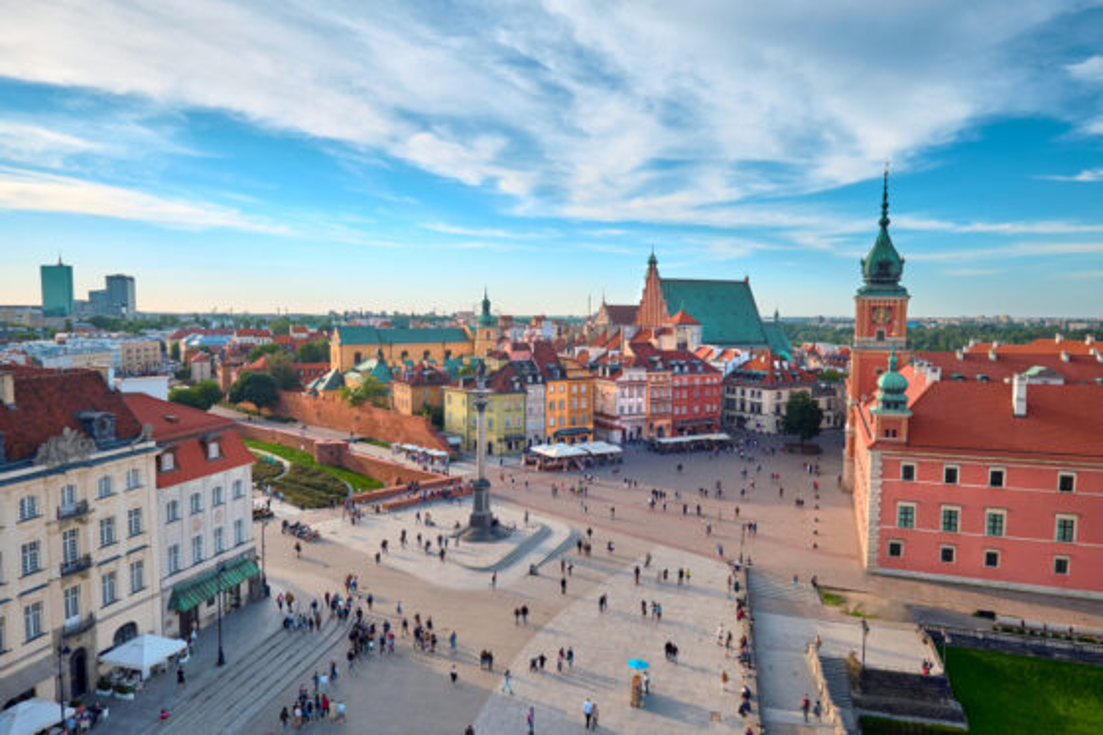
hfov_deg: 76.1
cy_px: 368
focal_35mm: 23
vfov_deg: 55.1
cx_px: 552
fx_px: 704
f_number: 7.1
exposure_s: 1/420
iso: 200
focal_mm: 15.1
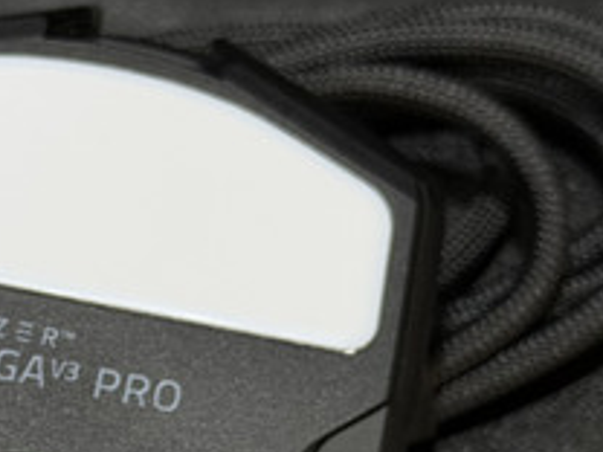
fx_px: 3136
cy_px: 482
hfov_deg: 10.8
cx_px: -52
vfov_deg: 8.2
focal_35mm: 180
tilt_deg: -61.0
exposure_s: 1/60
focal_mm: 6.76
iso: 200
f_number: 1.78
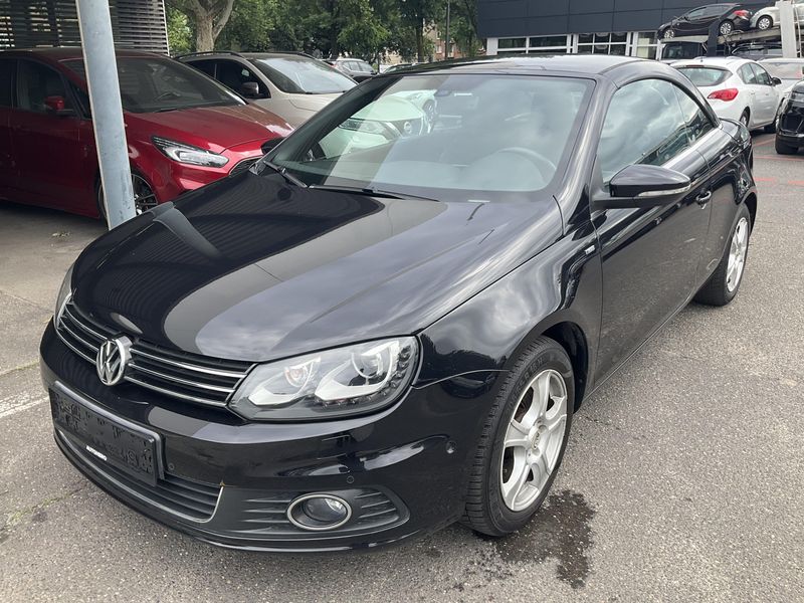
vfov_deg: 48.2
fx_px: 674
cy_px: 302
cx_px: 402
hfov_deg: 61.7
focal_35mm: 29
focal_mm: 3
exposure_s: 1/386
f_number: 1.8
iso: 25
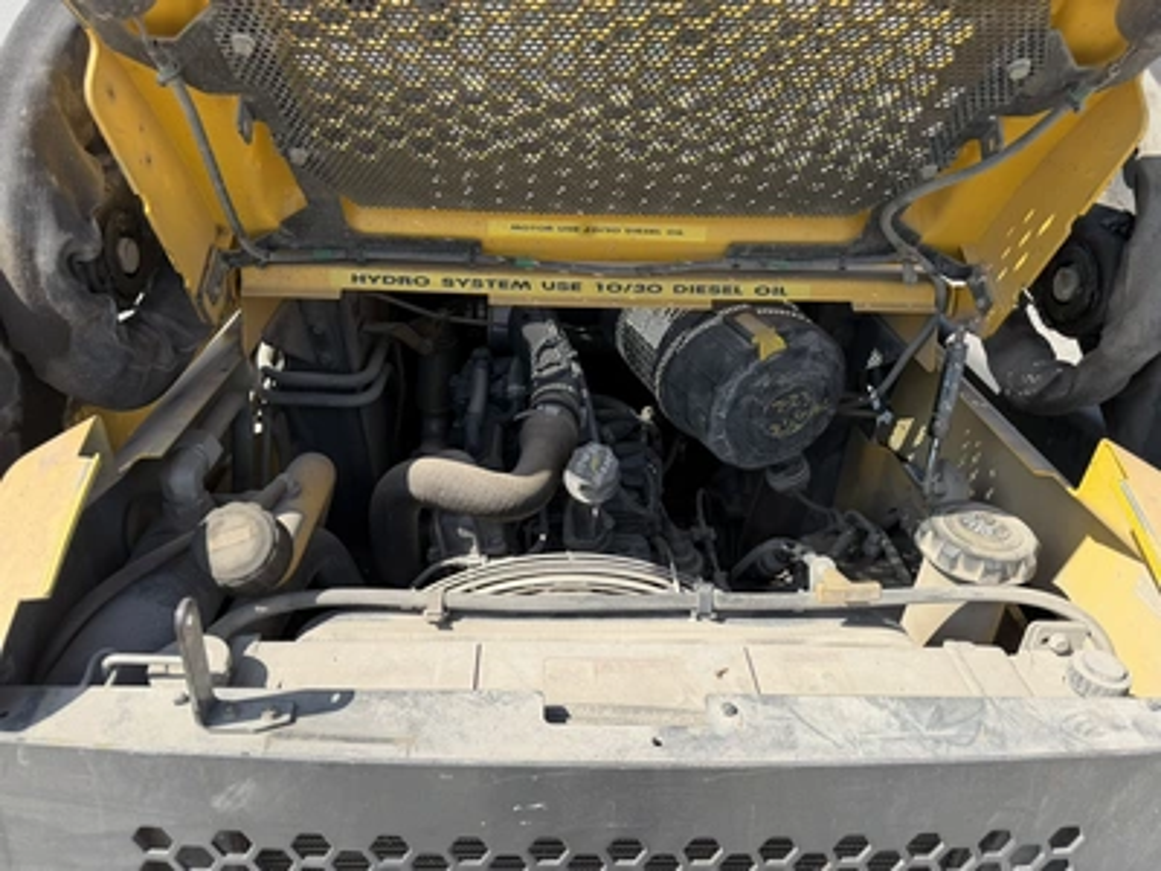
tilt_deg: -28.3
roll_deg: -1.7
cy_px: 436
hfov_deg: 71.6
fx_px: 805
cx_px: 580
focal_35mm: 24
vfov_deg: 56.8
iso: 80
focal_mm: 6.76
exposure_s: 1/2232
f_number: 1.78
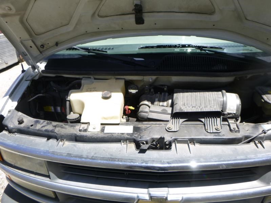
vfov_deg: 54.9
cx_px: 136
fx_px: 196
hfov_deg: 69.4
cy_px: 102
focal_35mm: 25
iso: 100
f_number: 3.9
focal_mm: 4.5
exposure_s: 1/250
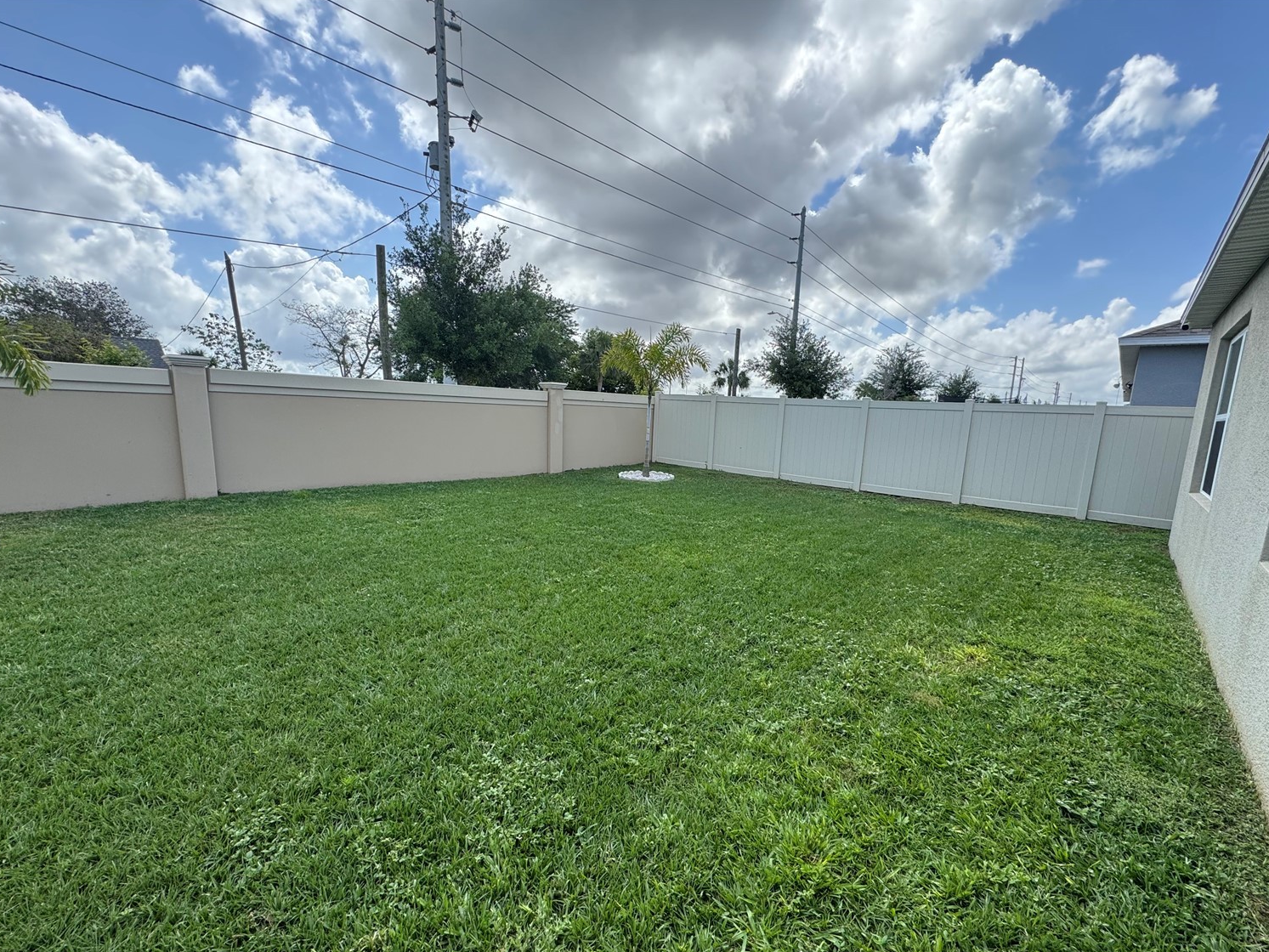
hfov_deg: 98.1
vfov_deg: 81.7
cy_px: 507
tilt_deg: -10.2
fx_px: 550
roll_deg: -1.3
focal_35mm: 15
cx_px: 659
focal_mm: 2.22
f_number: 2.2
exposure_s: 1/615
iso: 40
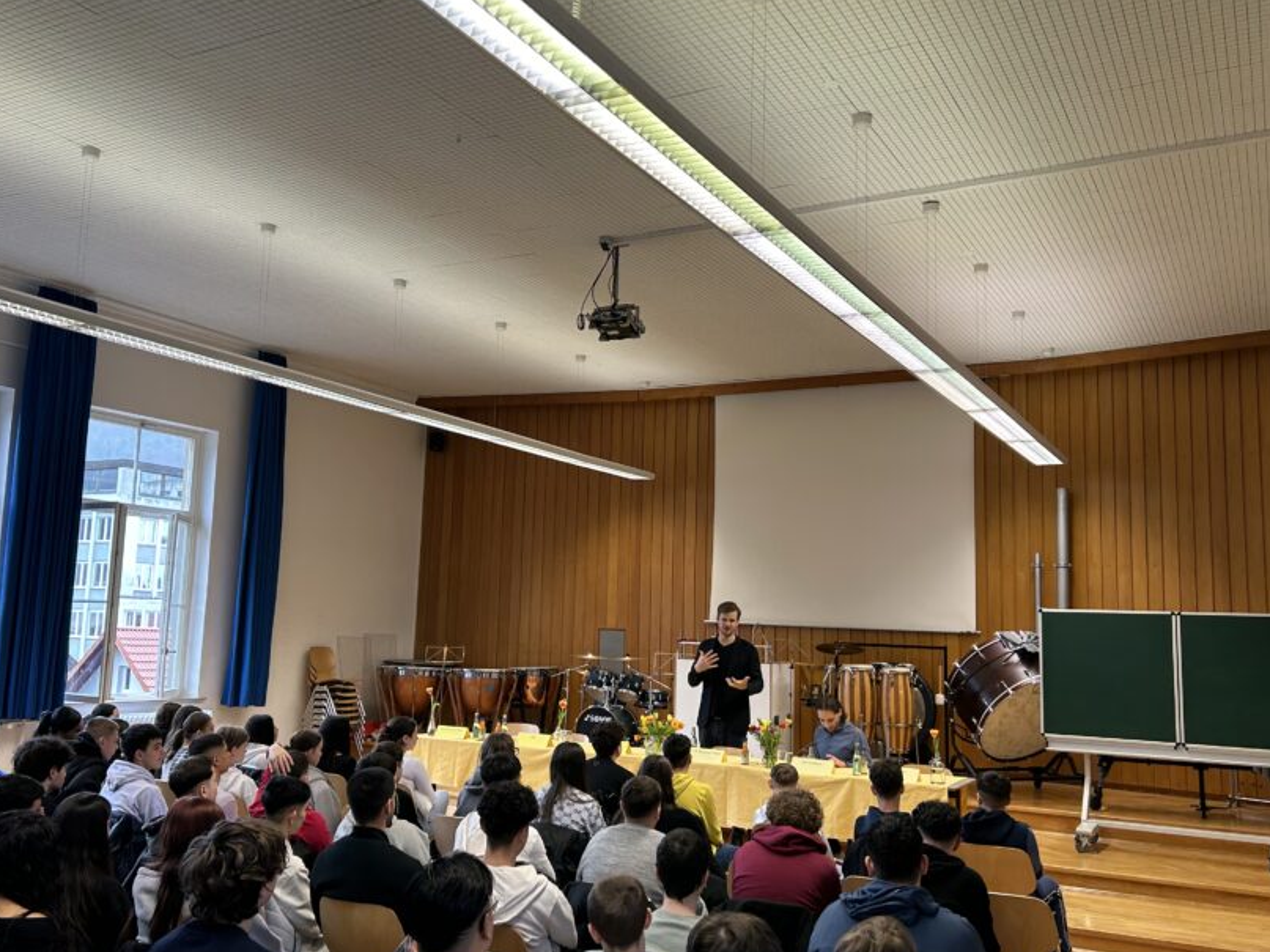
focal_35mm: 33
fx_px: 1211
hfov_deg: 55.3
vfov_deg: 42.9
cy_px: 464
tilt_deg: +8.0
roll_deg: -1.8
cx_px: 595
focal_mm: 5.7
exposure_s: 1/100
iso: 64
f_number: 1.5
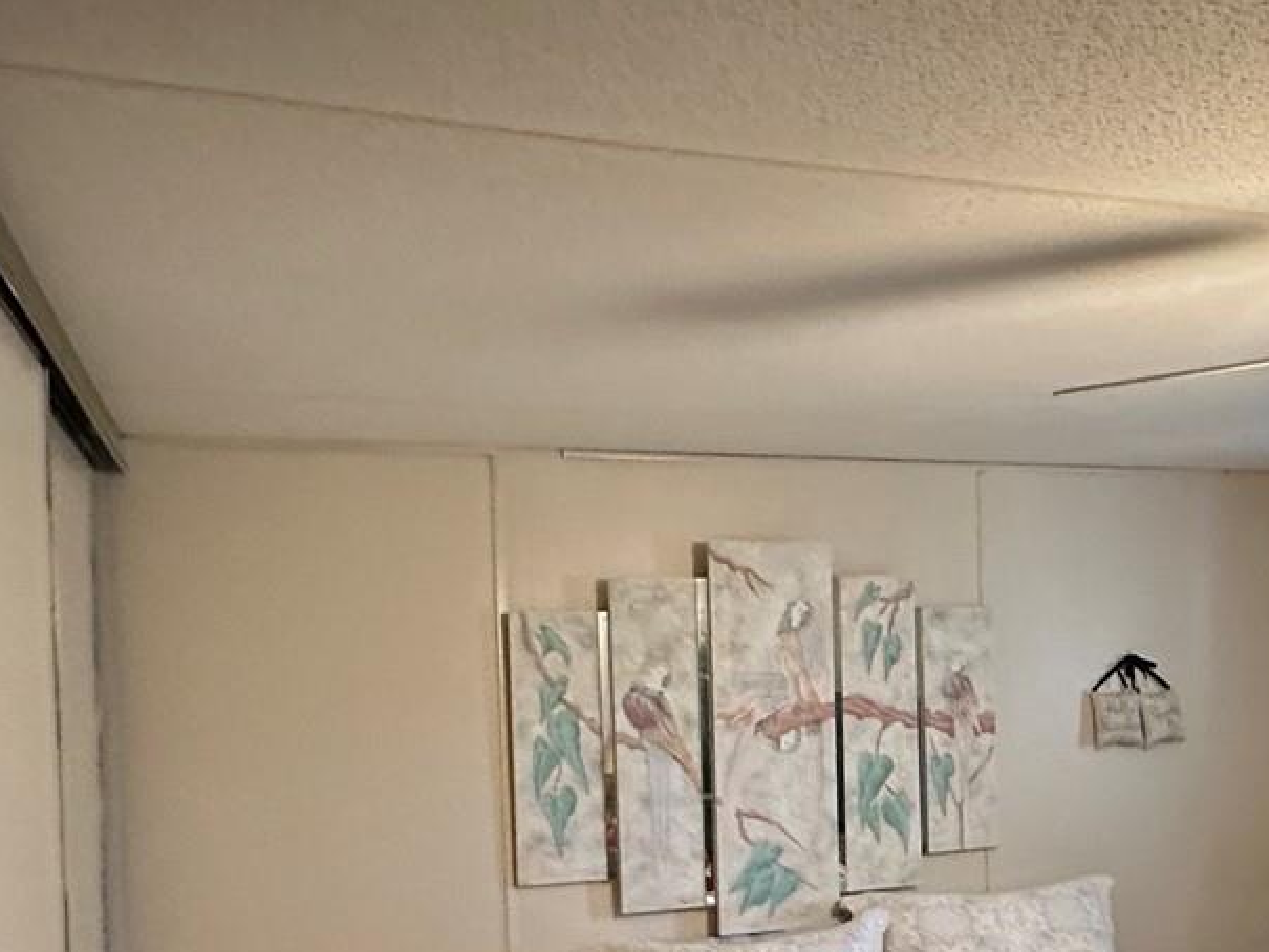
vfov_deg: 37.7
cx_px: 751
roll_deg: +1.8
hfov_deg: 49.9
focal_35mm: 37
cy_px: 715
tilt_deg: +0.5
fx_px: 1357
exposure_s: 1/60
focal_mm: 2.22
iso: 800
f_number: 2.2
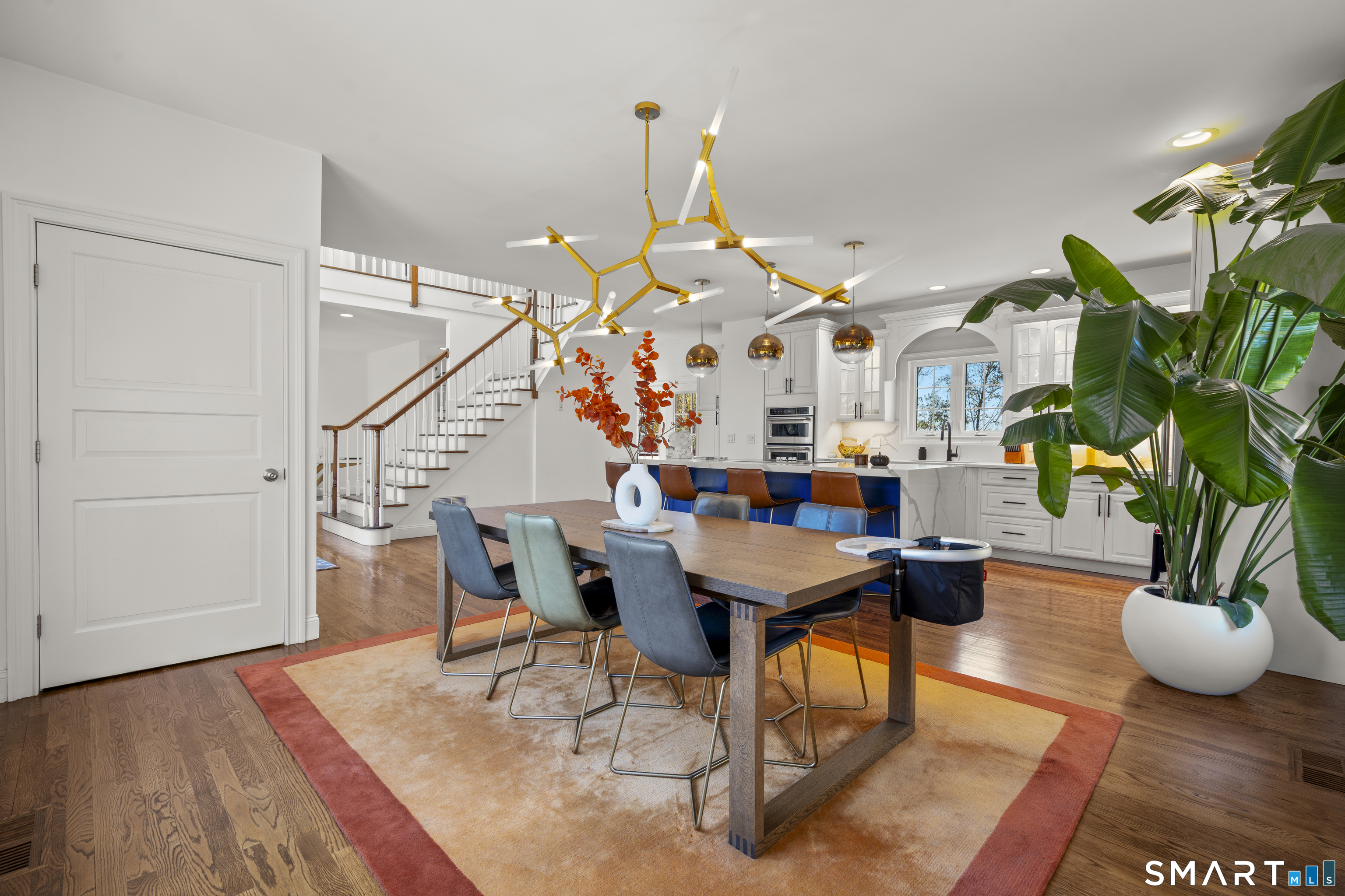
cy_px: 448
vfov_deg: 73.7
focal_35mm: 16
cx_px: 672
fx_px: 598
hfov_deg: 96.7
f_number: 9
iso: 200
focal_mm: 16
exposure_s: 1/1.67
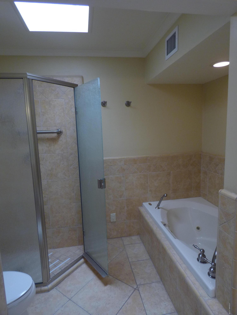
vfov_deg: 81.7
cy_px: 158
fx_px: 183
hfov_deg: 66.0
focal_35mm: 20
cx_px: 118
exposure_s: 1/60
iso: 200
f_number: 2.8
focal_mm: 3.58
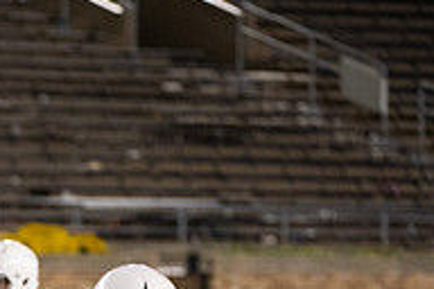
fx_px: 8728
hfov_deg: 2.8
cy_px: 374
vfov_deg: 1.9
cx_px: -59
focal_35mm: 724
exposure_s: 1/500
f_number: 4.5
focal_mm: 240
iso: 4000
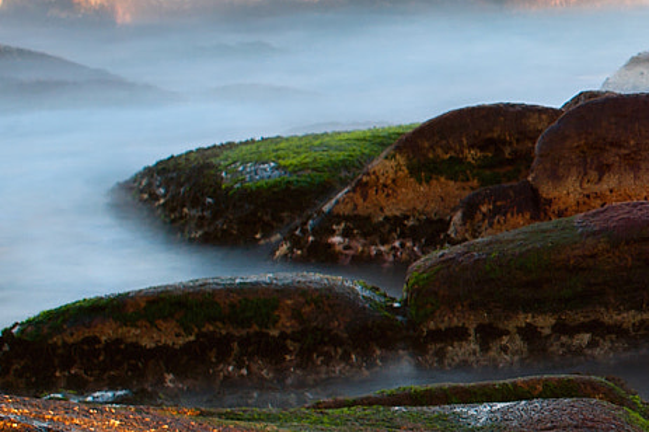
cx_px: 1032
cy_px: 250
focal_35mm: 121
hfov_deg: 15.4
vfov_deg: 11.3
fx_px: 2180
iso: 200
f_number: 8
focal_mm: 35
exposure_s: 8
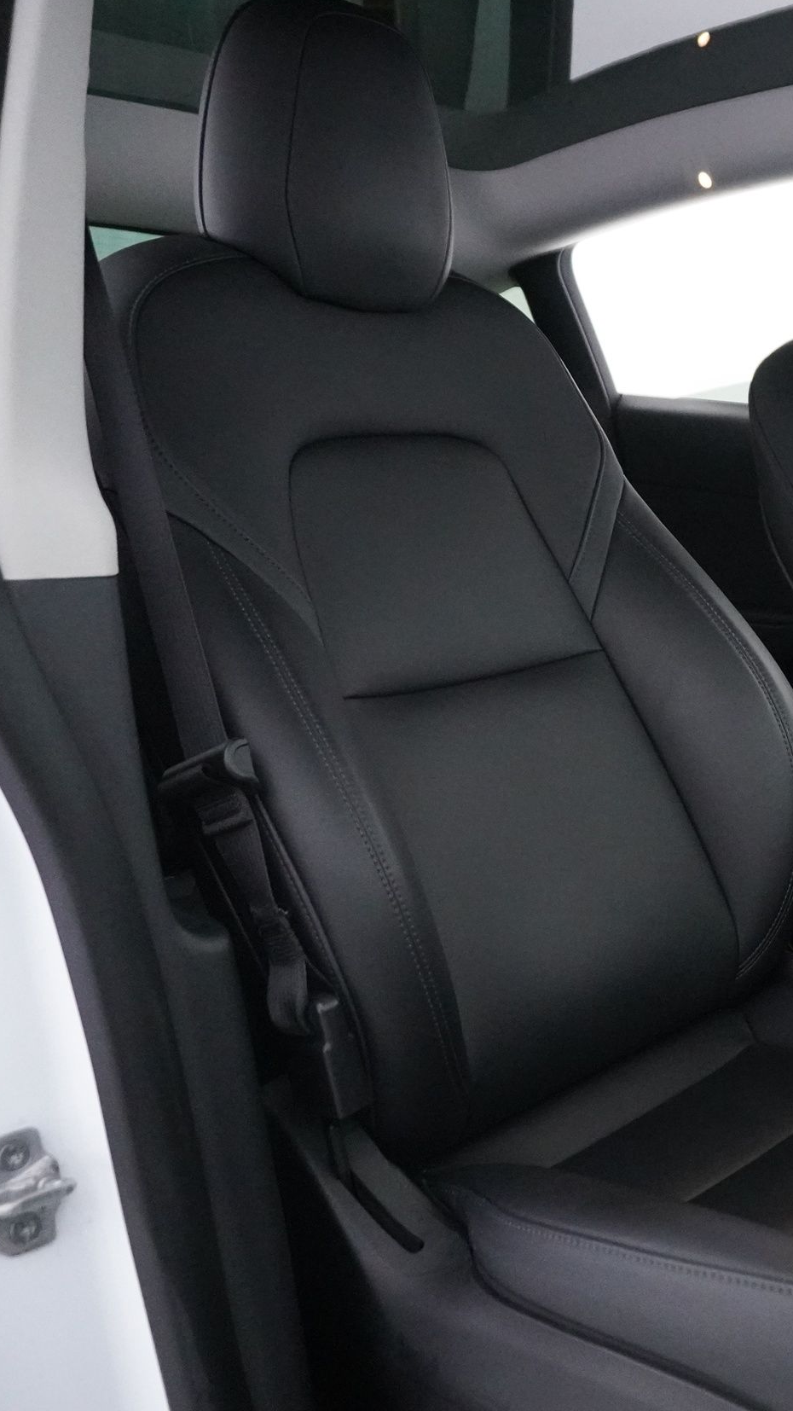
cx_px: 907
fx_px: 1421
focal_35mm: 38
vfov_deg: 52.8
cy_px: 703
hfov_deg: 28.0
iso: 6400
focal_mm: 16
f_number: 3.5
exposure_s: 1/125
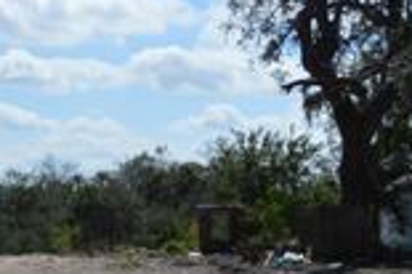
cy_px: 221
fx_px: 1326
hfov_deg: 17.5
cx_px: 88
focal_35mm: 116
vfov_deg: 11.7
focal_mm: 24
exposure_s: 1/320
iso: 100
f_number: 9
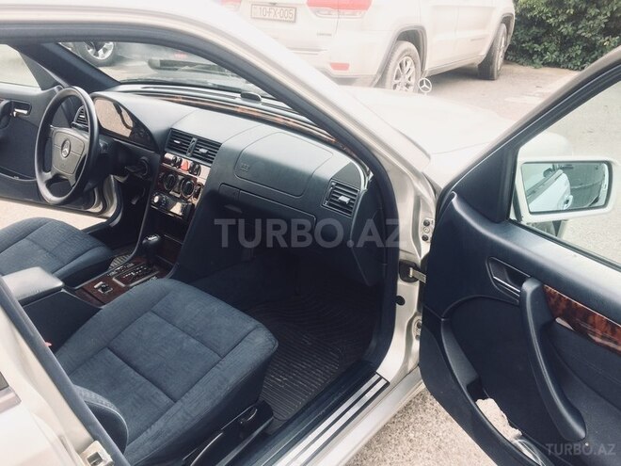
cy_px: 233
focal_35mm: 29
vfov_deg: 48.2
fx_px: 520
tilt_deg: -31.2
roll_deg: -2.1
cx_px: 310
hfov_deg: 61.7
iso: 32
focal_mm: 4.15
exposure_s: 1/140
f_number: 2.2
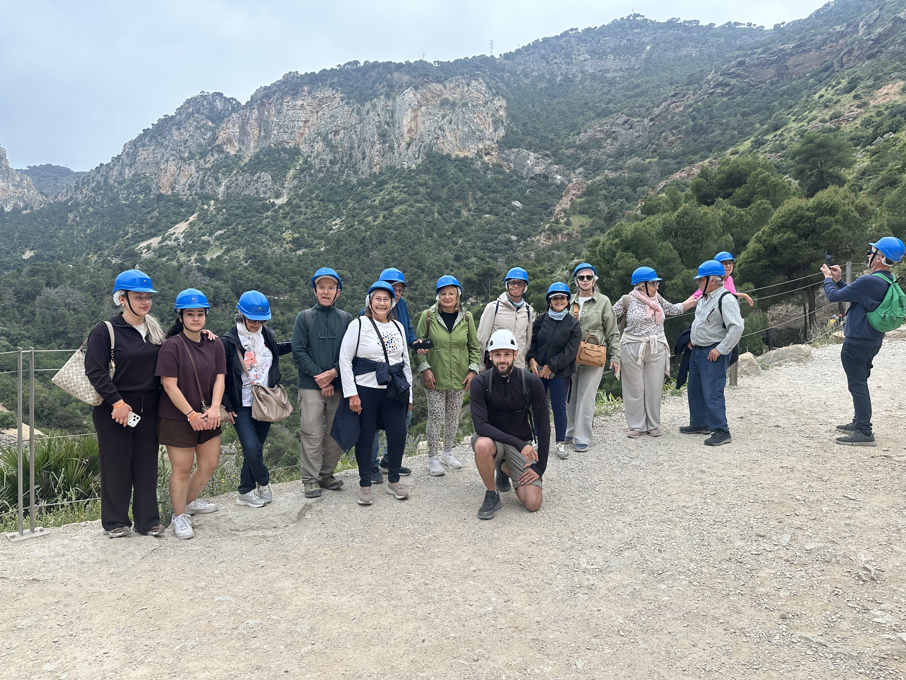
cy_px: 340
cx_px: 453
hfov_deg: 71.6
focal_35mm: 24
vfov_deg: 56.8
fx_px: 628
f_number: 1.78
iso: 80
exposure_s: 1/521
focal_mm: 6.86
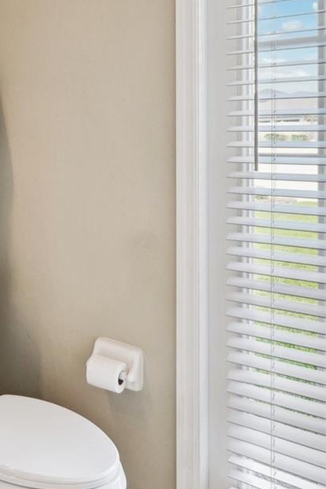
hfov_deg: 34.2
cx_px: 14
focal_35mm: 36
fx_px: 489
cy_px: 145
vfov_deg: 51.6
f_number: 8
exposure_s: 1/25
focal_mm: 14
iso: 400
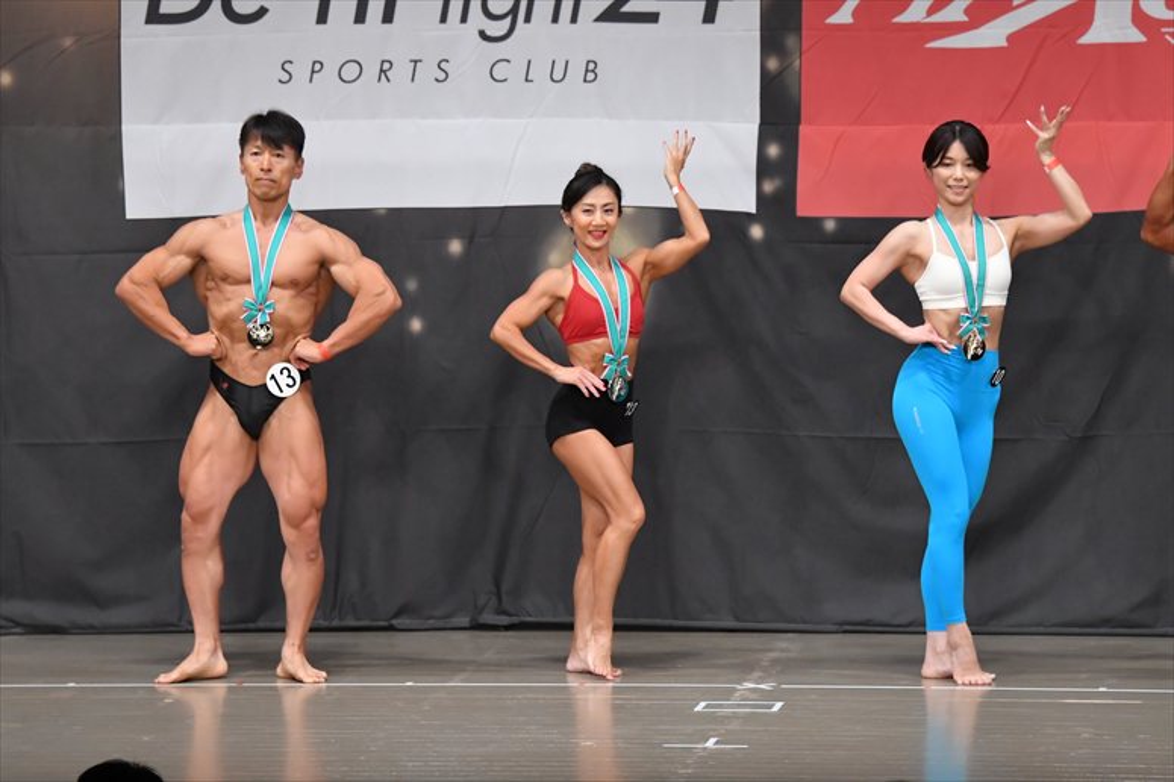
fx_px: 6095
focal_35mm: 187
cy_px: 391
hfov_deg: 11.0
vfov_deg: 7.3
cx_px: 587
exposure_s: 1/400
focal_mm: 125
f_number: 5.6
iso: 5000
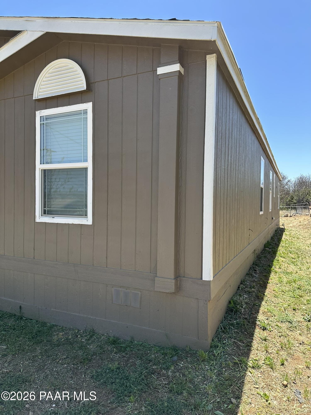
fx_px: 287
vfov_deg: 71.6
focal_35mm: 24
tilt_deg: -0.9
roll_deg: -1.0
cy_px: 208
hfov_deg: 56.8
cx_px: 156
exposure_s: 1/1495
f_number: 1.78
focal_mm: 6.86
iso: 80
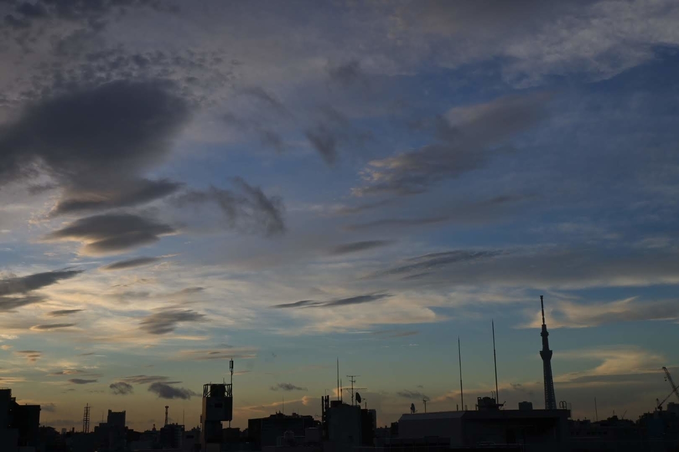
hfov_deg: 46.4
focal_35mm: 42
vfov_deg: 31.9
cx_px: 340
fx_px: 792
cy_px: 226
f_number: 10
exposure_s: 1/400
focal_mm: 28
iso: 250
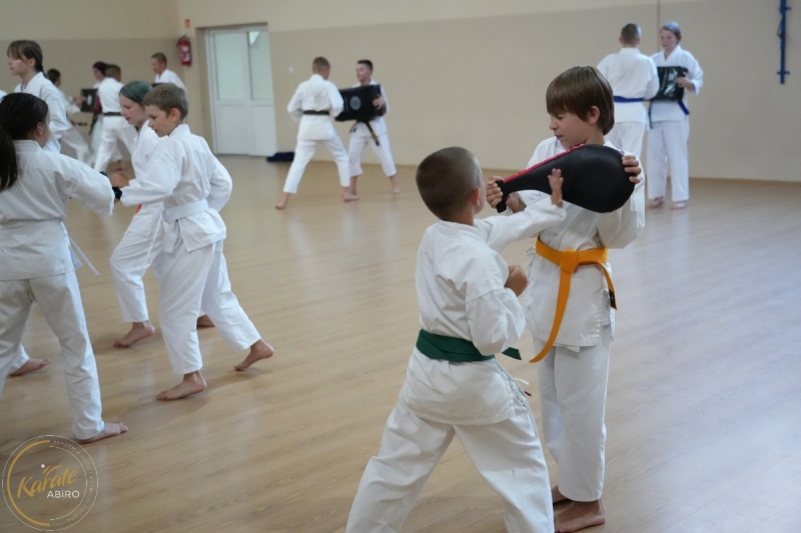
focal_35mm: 48
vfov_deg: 28.1
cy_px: 266
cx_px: 400
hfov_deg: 41.1
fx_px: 1068
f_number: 4
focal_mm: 48
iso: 10000
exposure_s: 1/250
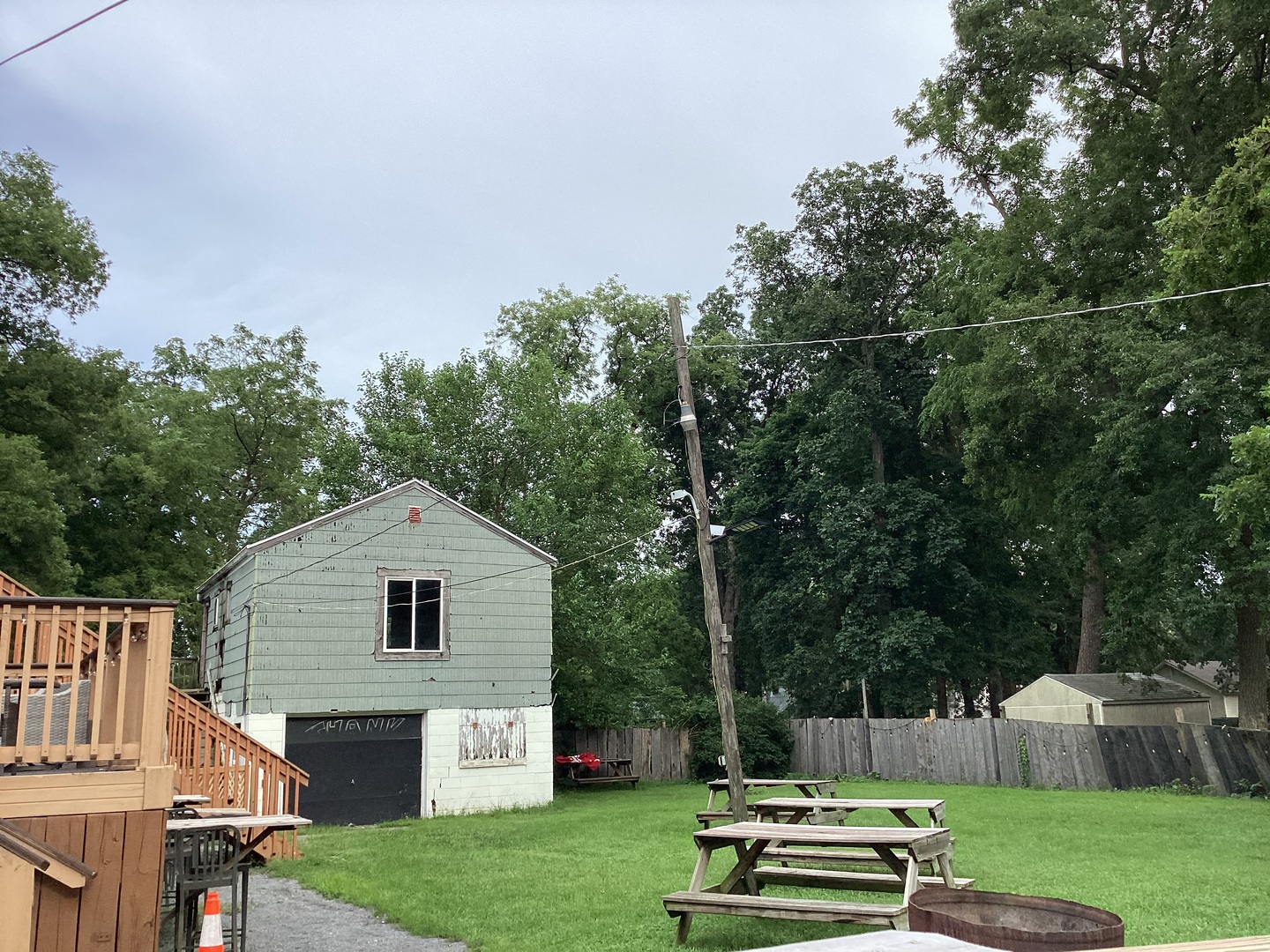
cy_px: 476
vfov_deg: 45.4
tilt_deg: +12.8
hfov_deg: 58.4
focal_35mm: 31
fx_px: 1137
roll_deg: +1.8
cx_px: 635
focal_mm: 3.3
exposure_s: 1/582
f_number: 2.4
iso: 25
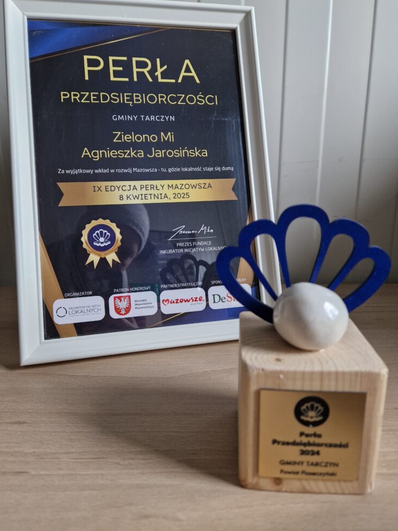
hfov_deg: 56.8
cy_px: 259
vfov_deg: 71.6
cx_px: 192
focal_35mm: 24
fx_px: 368
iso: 400
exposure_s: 1/100
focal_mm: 5.4
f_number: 1.8
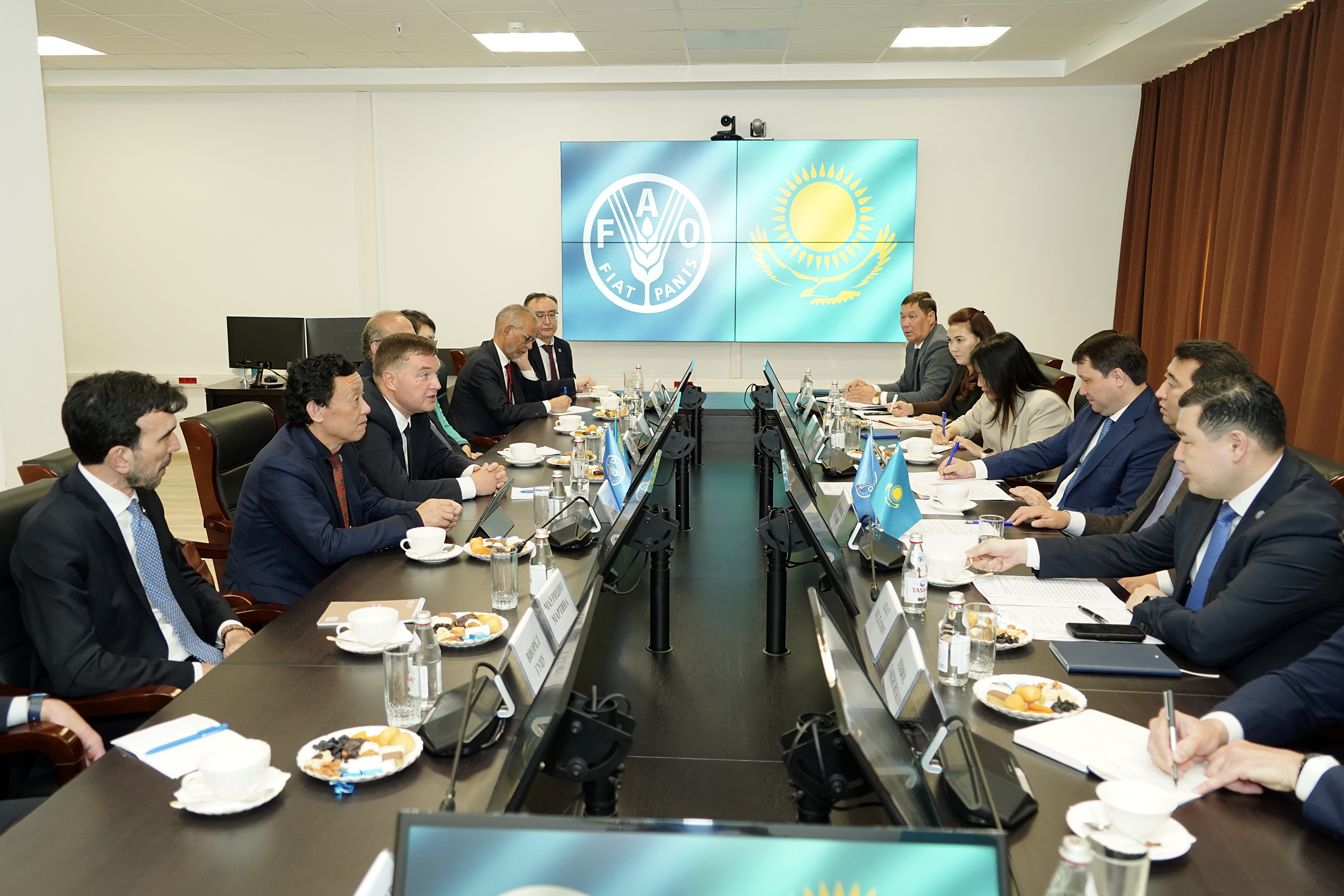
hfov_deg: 65.5
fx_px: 1045
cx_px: 672
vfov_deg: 46.4
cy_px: 448
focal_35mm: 28
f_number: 4
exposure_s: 1/200
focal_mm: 28
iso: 2000
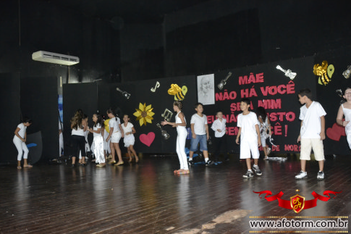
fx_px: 331
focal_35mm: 34
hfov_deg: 55.8
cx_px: 174
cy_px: 118
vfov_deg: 38.9
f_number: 3.8
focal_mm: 22
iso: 3200
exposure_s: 1/60
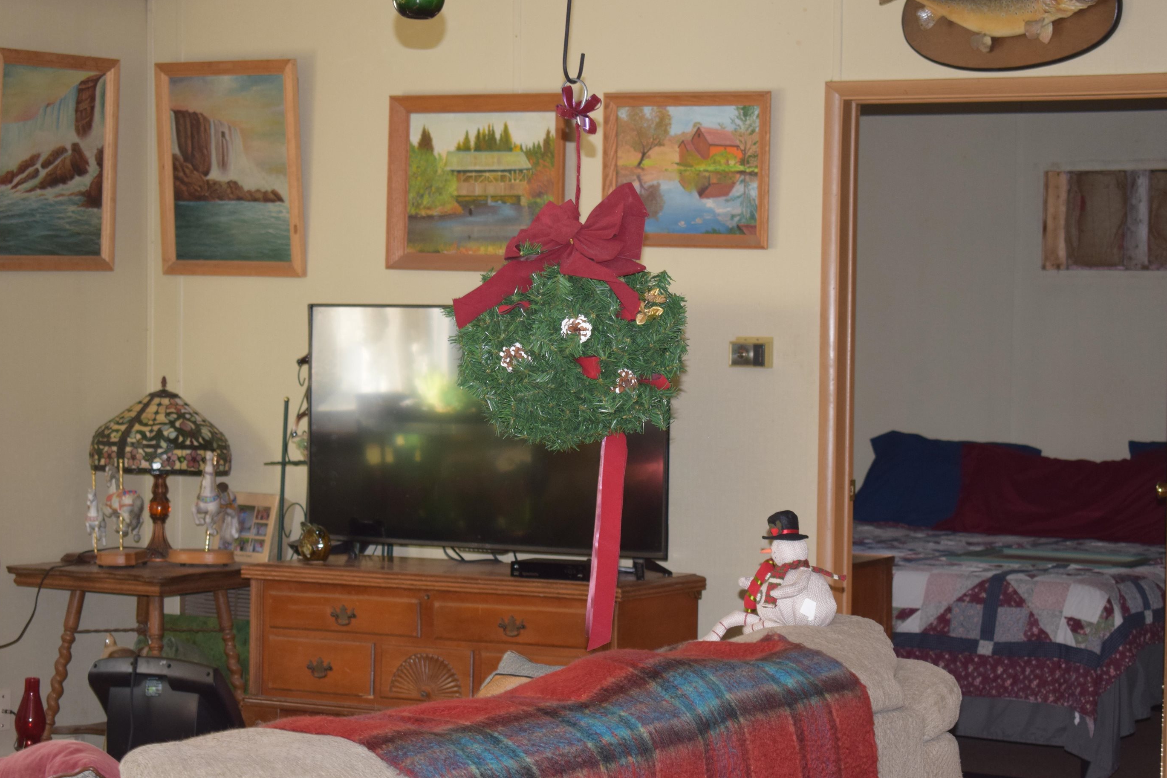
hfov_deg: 22.0
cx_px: 589
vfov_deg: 14.8
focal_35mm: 93
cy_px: 394
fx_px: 3000
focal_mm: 55
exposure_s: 1/30
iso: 800
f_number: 5.6
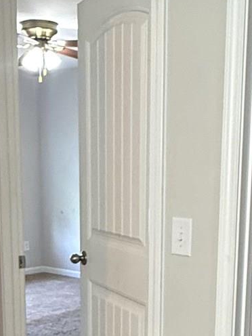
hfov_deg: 22.6
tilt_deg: -10.6
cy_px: 295
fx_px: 631
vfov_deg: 28.8
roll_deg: -2.0
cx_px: 133
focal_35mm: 65
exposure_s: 1/60
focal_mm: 2.22
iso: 250
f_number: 2.2
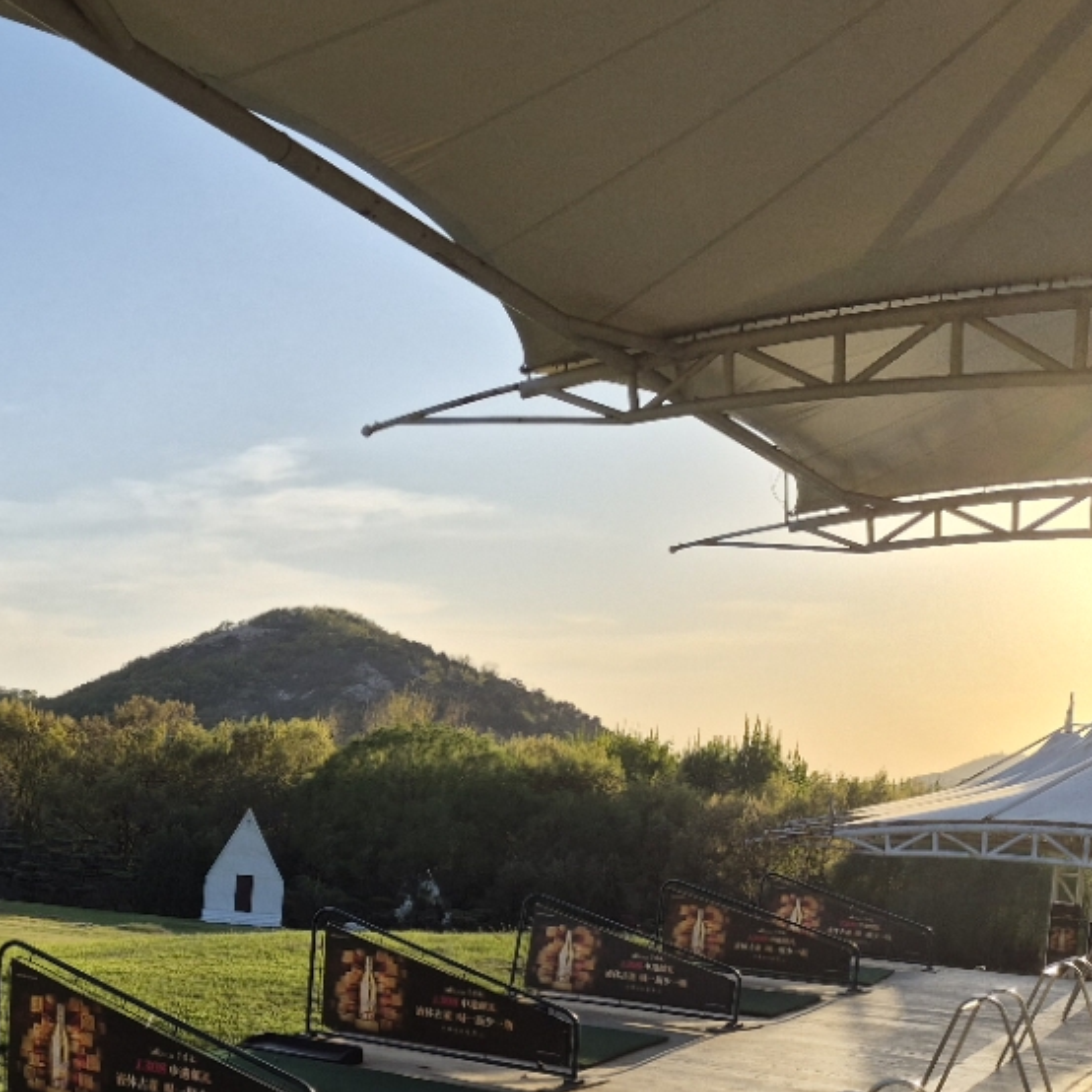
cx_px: -83
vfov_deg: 34.6
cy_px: 922
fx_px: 1677
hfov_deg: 32.2
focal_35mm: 47
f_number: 1.8
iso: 80
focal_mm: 5.4
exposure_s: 1/5904
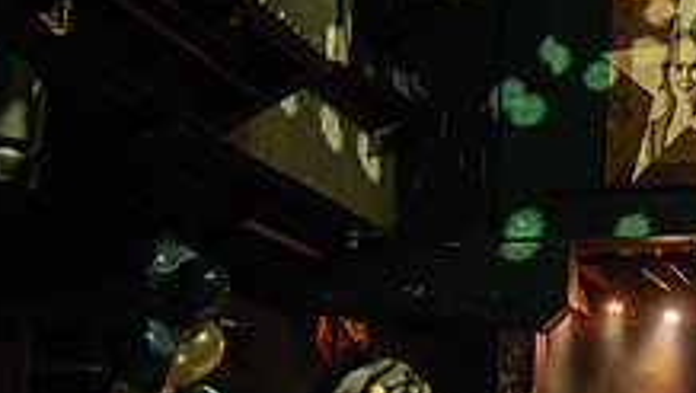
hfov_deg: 23.9
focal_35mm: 78
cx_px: 900
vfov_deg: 15.5
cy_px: 193
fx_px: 1441
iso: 800
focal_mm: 28
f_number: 2.8
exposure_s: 1/25
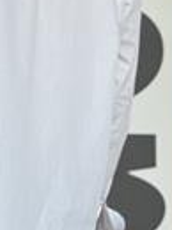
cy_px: -61
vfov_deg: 9.9
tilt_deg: +3.9
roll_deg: -0.8
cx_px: -50
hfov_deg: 7.4
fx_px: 1309
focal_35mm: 197
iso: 64
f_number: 1.78
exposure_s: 1/247
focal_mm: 6.76
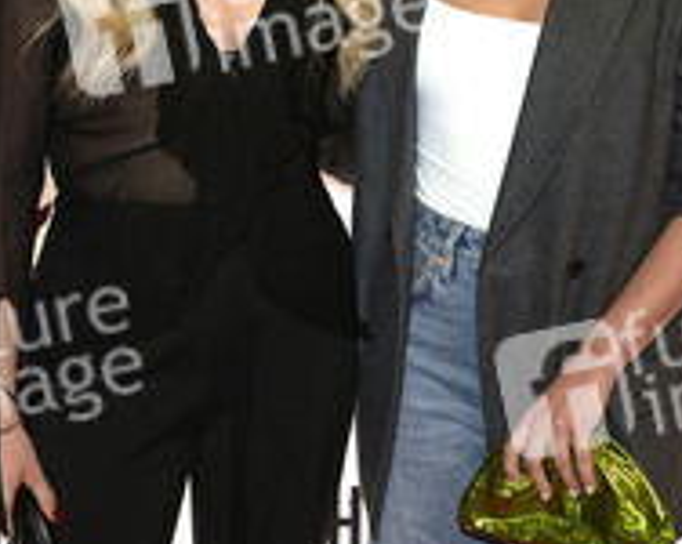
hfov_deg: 21.8
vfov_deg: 17.4
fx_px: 1774
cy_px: 192
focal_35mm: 88
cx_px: 352
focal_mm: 44
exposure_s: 1/100
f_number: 5.6
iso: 500
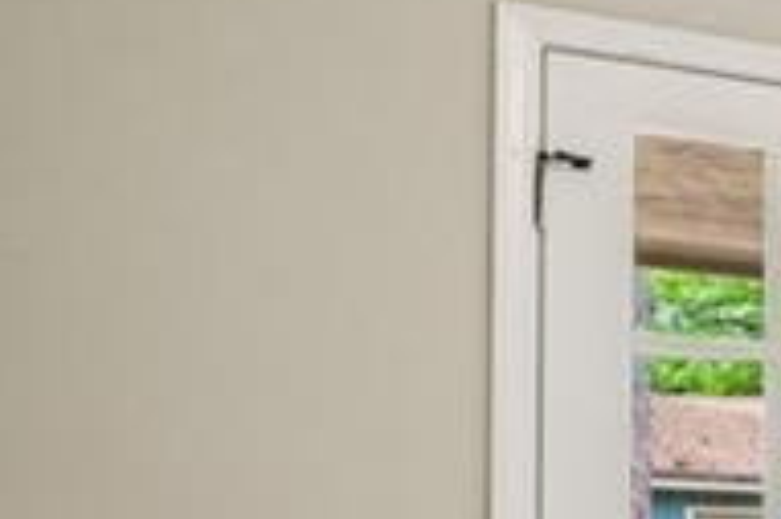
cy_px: 611
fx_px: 1864
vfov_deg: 15.3
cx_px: 1991
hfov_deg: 13.9
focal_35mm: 86
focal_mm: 16
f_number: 8
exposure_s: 1/15
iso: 125
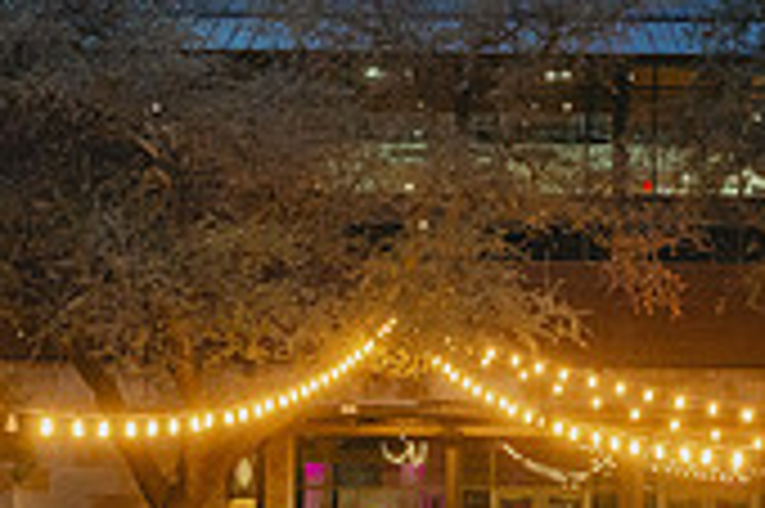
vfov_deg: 16.3
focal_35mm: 82
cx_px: 508
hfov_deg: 24.7
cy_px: 499
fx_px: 1741
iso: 1600
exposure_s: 1/125
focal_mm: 24
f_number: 3.5
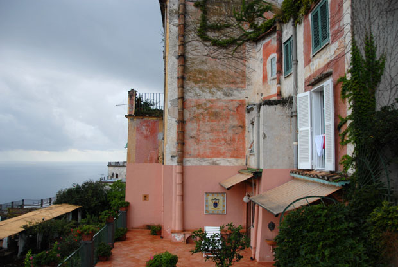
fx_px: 332
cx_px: 199
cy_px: 134
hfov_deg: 61.9
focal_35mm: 30
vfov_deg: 43.7
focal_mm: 20
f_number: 3.5
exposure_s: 1/100
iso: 100
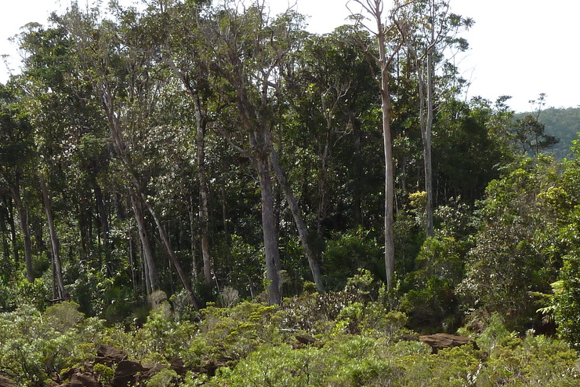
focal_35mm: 117
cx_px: 241
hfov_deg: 17.5
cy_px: 438
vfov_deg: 11.5
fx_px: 1884
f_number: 3.8
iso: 80
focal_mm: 8.5
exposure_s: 1/320
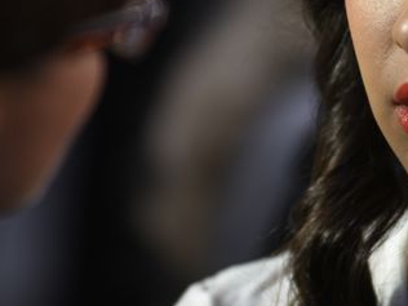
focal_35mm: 393
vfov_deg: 3.8
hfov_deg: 5.0
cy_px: 34
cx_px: 225
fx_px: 4632
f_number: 2.8
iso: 400
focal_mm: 185
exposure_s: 1/160
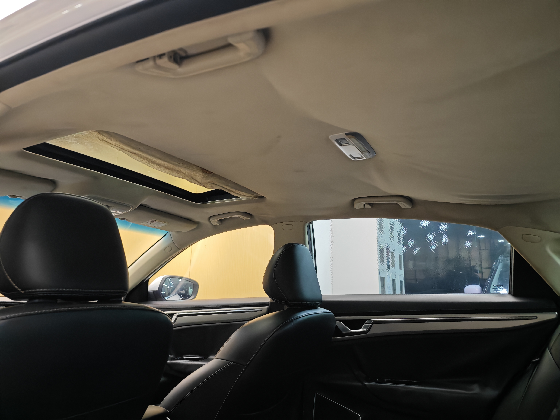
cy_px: 210
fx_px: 372
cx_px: 280
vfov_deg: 58.9
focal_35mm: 23
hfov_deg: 73.9
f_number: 1.9
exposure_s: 1/400
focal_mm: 8.7
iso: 1600
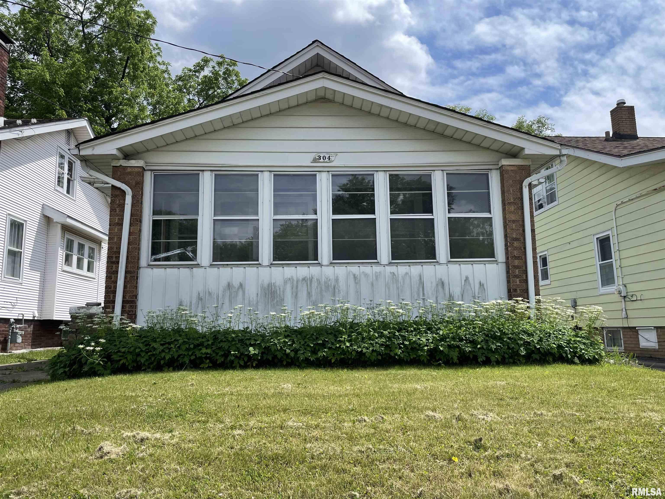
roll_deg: +1.8
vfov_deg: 53.1
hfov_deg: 67.3
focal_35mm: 26
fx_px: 499
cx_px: 332
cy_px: 250
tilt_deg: +8.8
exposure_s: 1/4132
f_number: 1.6
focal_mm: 4.2
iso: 32
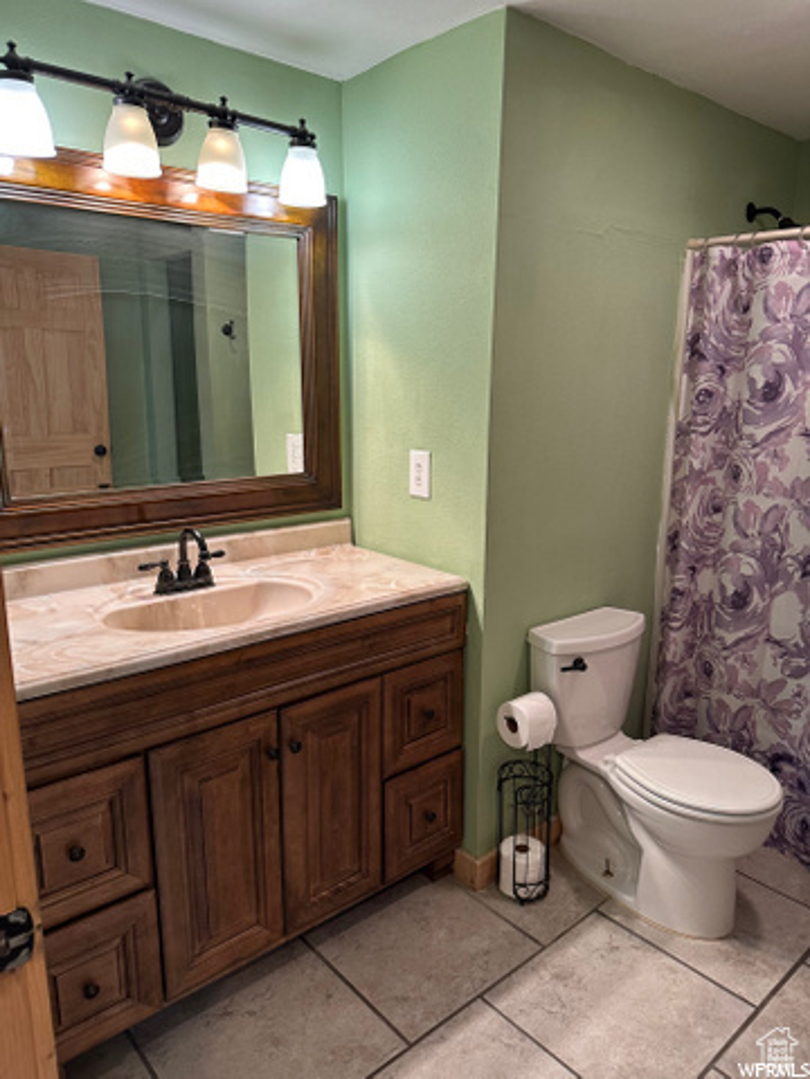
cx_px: 405
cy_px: 540
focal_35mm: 24
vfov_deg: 71.6
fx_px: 749
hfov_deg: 56.8
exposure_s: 1/60
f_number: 1.78
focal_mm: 6.86
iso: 200
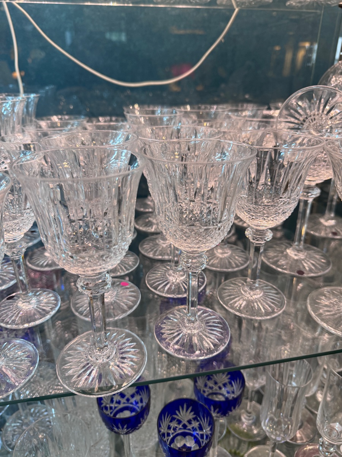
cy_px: 228
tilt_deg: -25.2
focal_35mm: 24
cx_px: 171
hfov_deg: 56.8
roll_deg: -1.2
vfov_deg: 71.6
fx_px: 316
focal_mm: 6.76
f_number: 1.78
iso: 250
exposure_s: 1/50
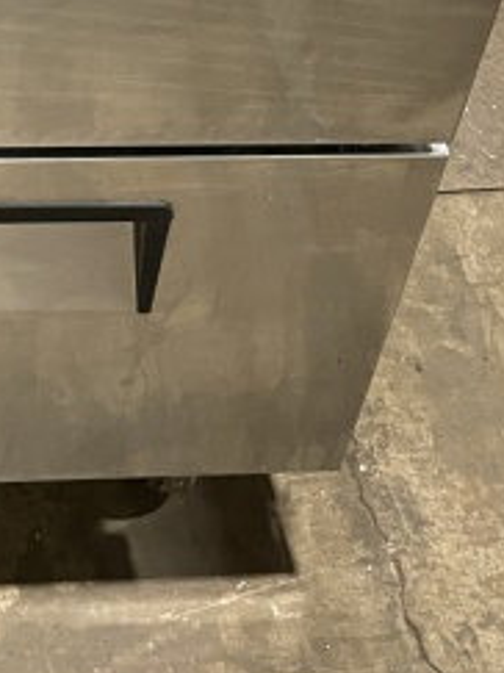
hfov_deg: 16.3
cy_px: -228
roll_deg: -3.6
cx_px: -102
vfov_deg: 20.4
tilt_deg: -32.8
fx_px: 1690
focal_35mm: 87
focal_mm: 4.2
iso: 200
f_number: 1.6
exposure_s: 1/60
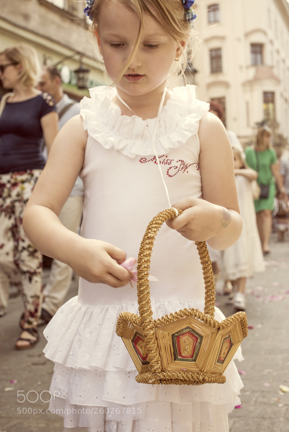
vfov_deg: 39.6
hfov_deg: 27.0
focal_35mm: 50
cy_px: 216
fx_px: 602
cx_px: 144
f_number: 8
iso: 200
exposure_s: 1/200
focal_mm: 50
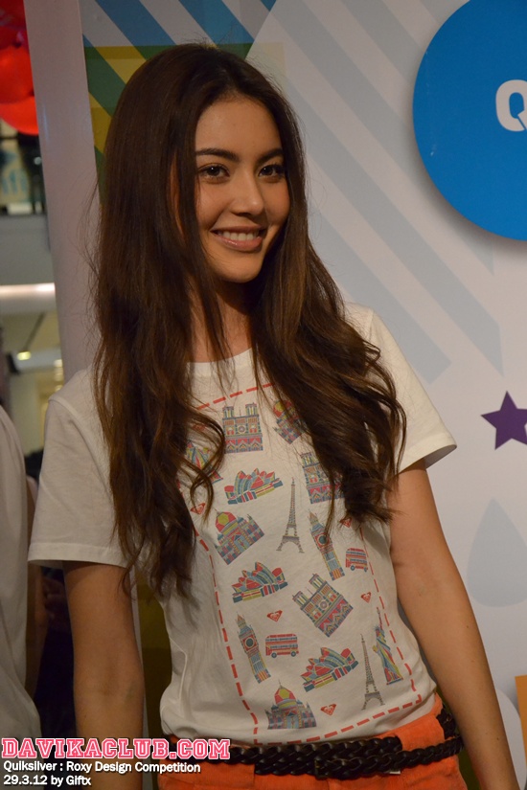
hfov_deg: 18.9
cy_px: 395
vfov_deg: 28.1
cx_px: 264
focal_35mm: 72
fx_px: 1581
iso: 3200
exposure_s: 1/320
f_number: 4.8
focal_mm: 48
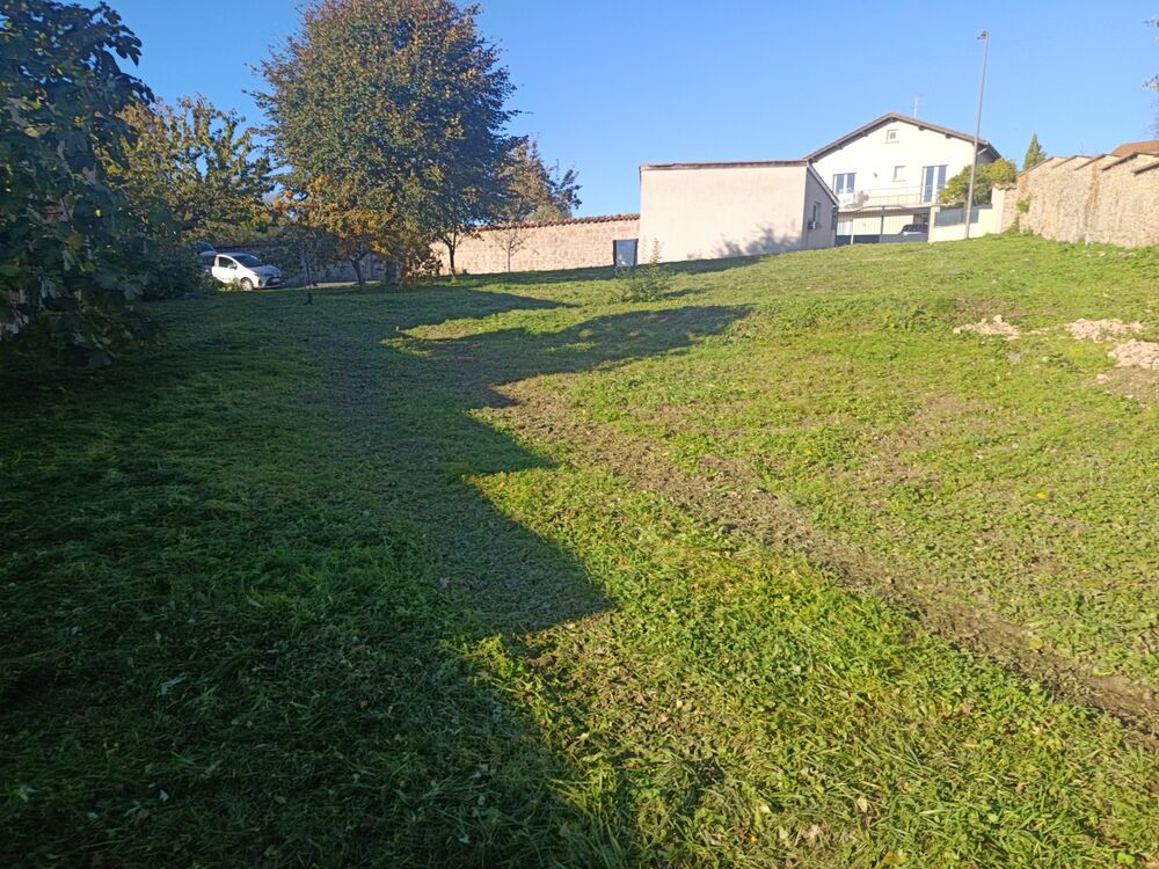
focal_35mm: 24
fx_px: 804
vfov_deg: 56.8
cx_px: 580
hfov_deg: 71.6
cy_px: 434
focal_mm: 5.31
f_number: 1.7
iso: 50
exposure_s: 1/254
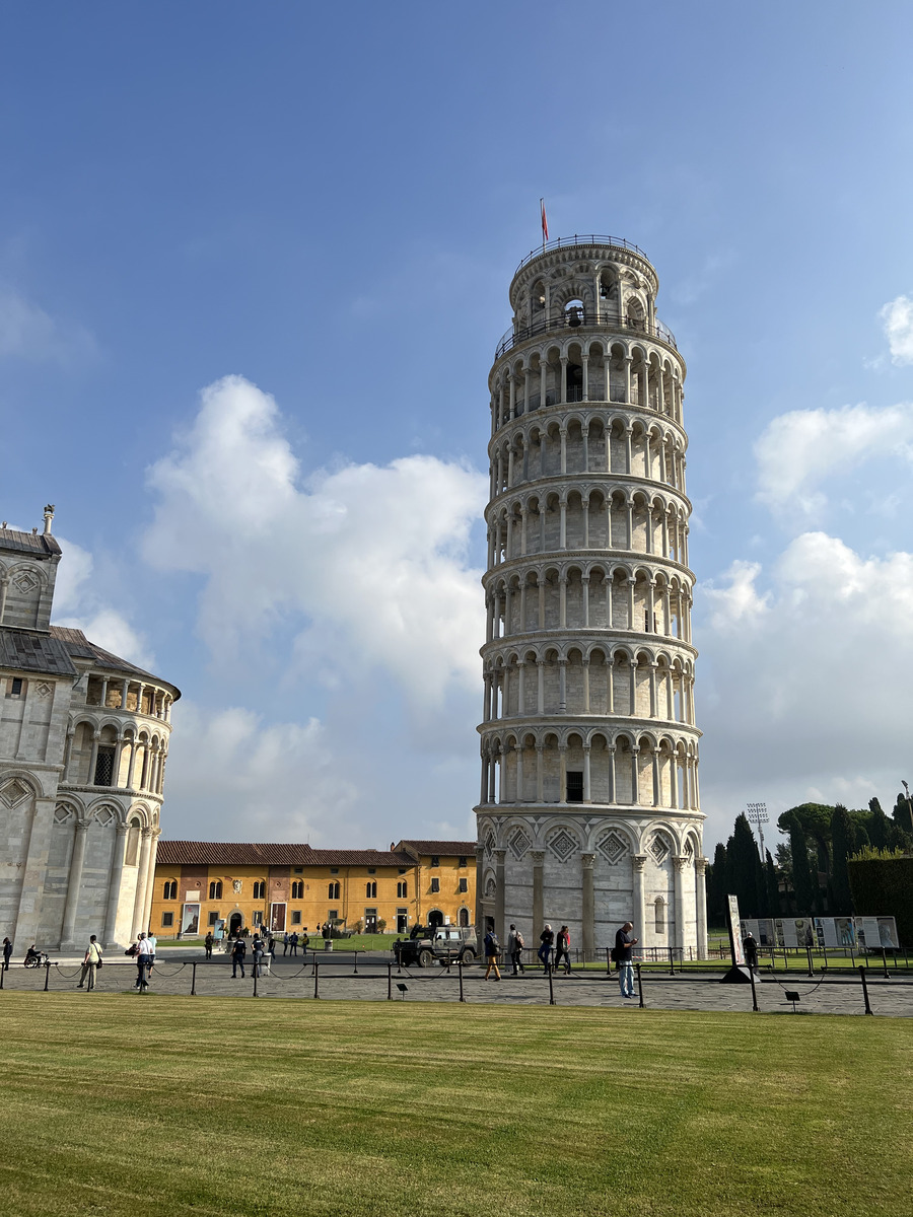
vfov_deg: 67.3
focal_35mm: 26
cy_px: 608
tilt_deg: +19.3
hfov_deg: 53.1
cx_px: 456
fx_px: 914
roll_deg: +1.1
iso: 50
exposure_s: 1/5882
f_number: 1.5
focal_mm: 5.7
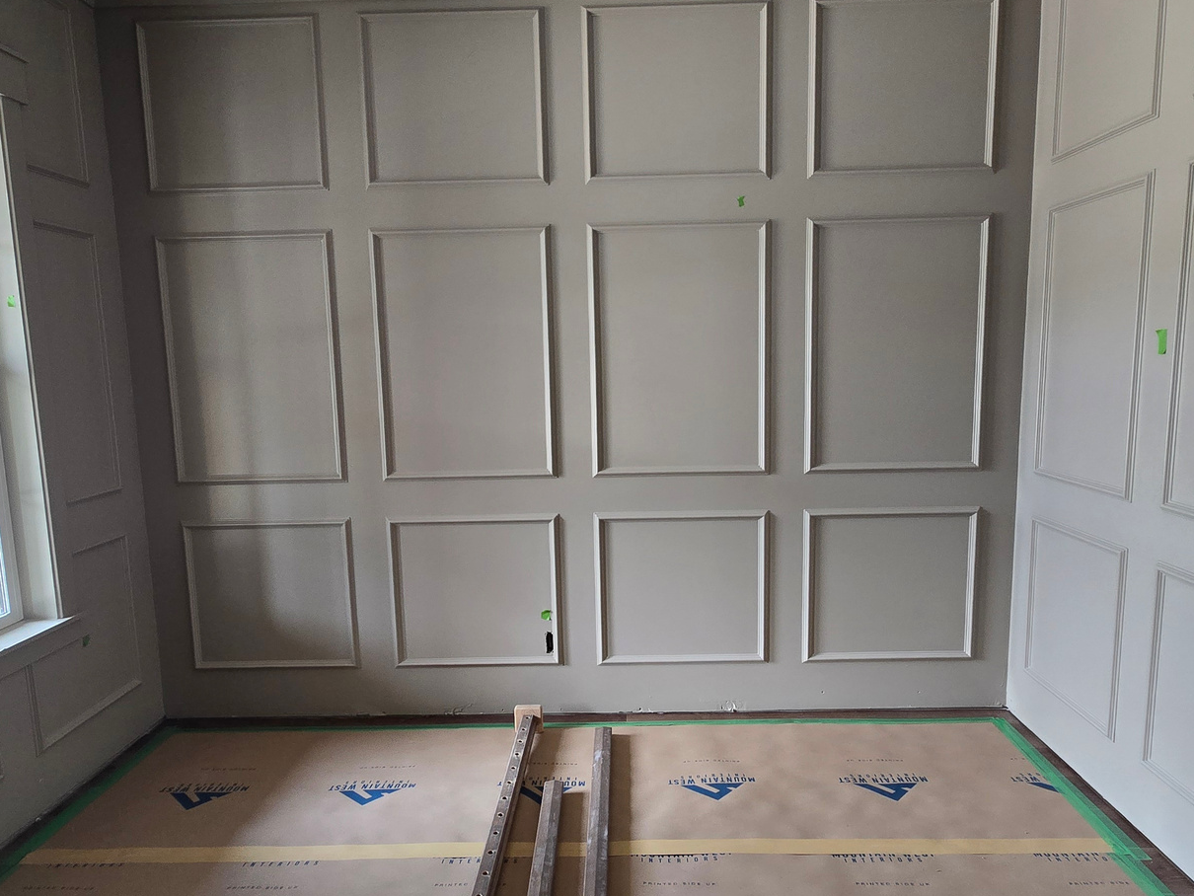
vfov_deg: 61.1
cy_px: 475
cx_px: 612
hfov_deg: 76.4
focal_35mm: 22
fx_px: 759
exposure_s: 1/60
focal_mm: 2.2
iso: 160
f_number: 2.2
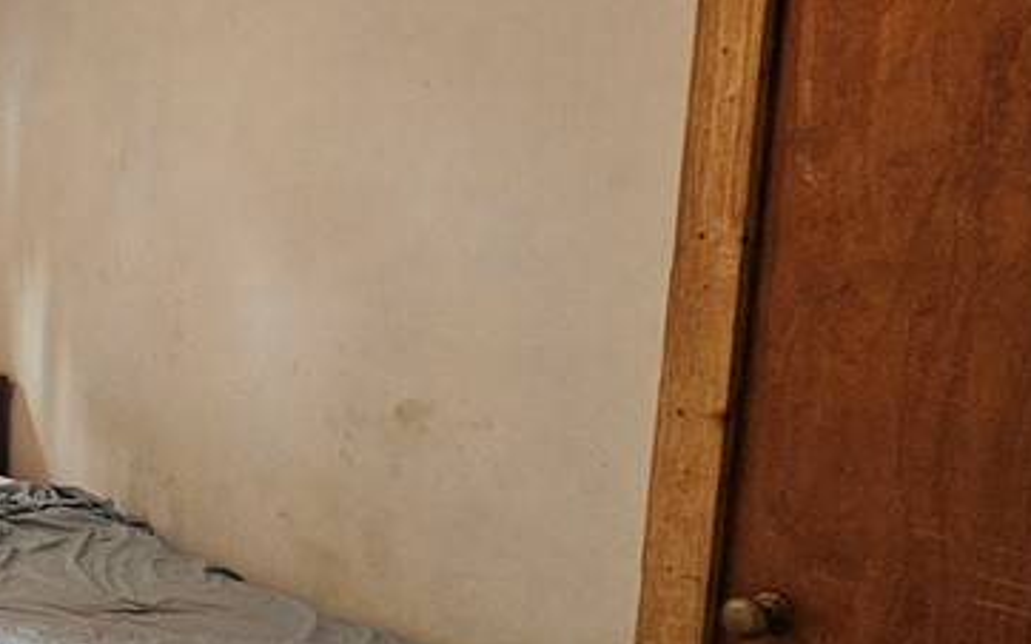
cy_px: 445
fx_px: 1095
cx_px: -208
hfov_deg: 37.8
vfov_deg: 32.4
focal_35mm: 39
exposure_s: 1/40
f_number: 2.2
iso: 400
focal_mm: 2.2
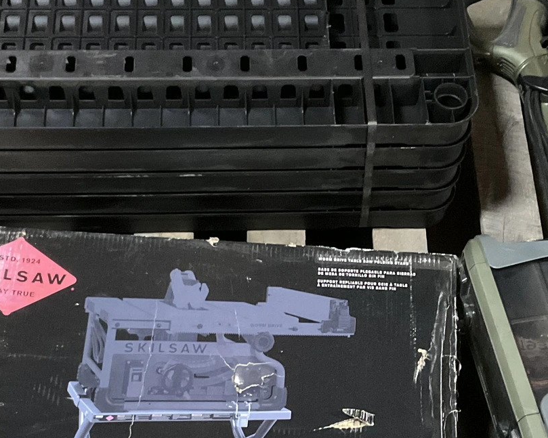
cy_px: 294
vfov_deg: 21.8
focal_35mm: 70
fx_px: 1135
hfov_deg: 27.1
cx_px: 307
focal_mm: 3
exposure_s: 1/30
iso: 500
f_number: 1.8
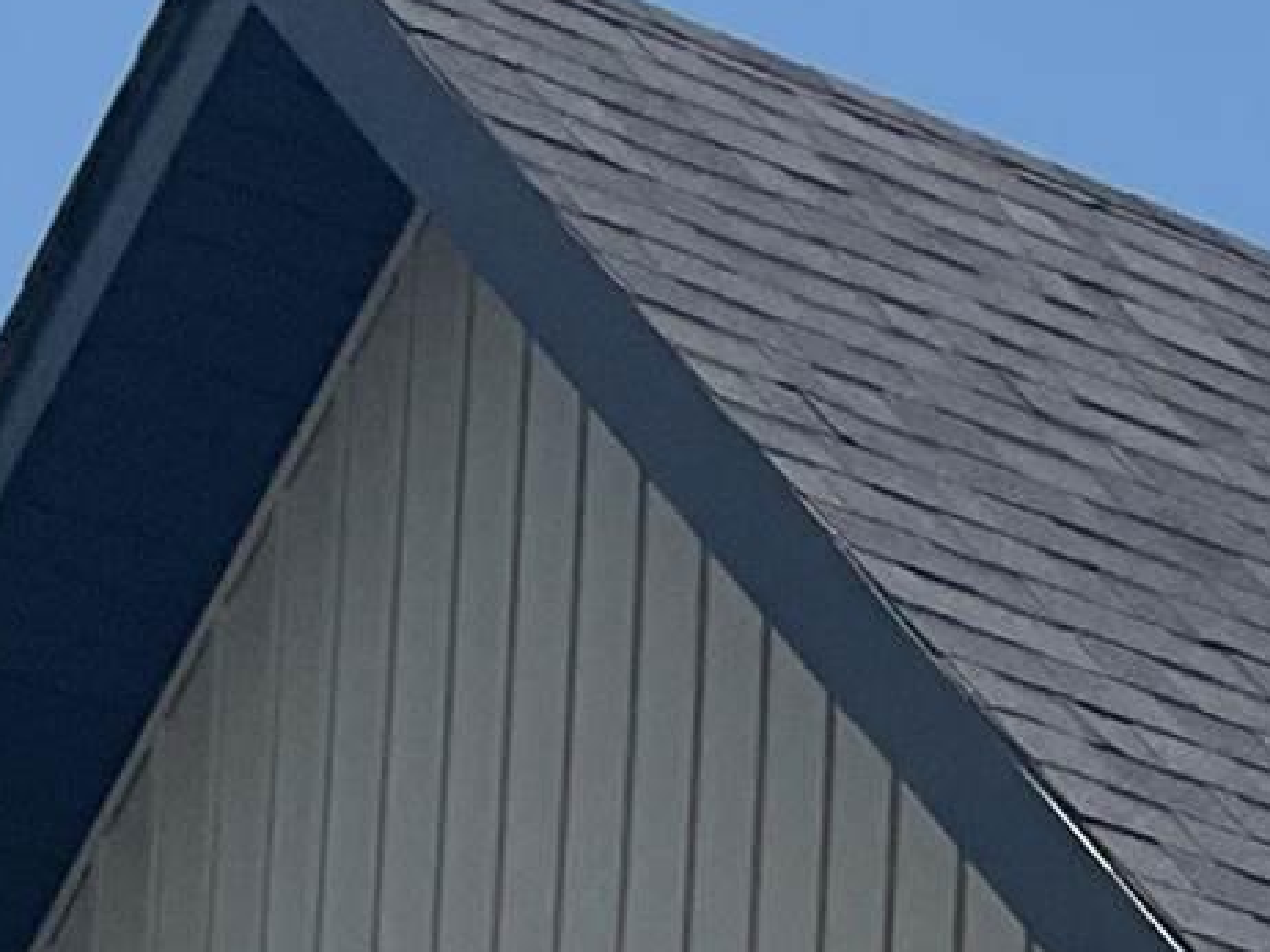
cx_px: 2914
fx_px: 7077
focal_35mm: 193
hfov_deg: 9.3
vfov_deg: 7.0
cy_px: 2782
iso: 16
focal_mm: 3
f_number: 1.8
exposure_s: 1/3534
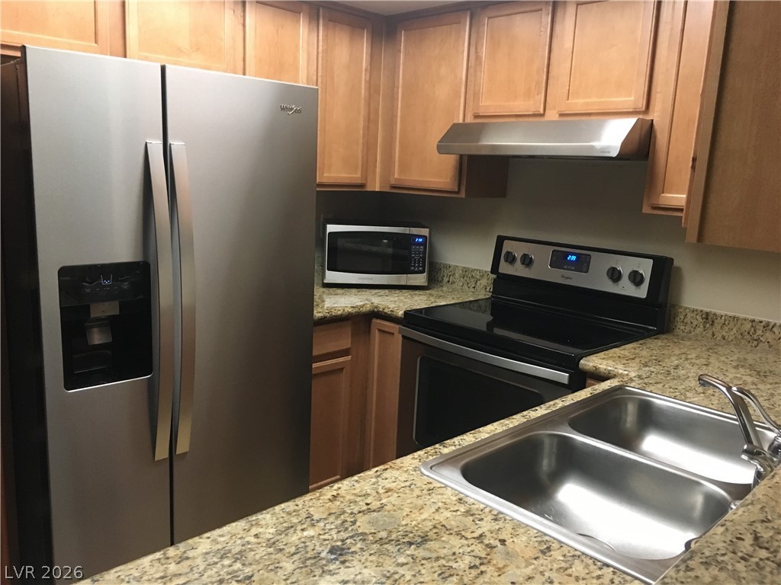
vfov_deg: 48.2
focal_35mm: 29
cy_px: 292
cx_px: 390
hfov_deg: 61.7
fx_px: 654
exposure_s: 1/30
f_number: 2.2
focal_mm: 4.15
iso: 200
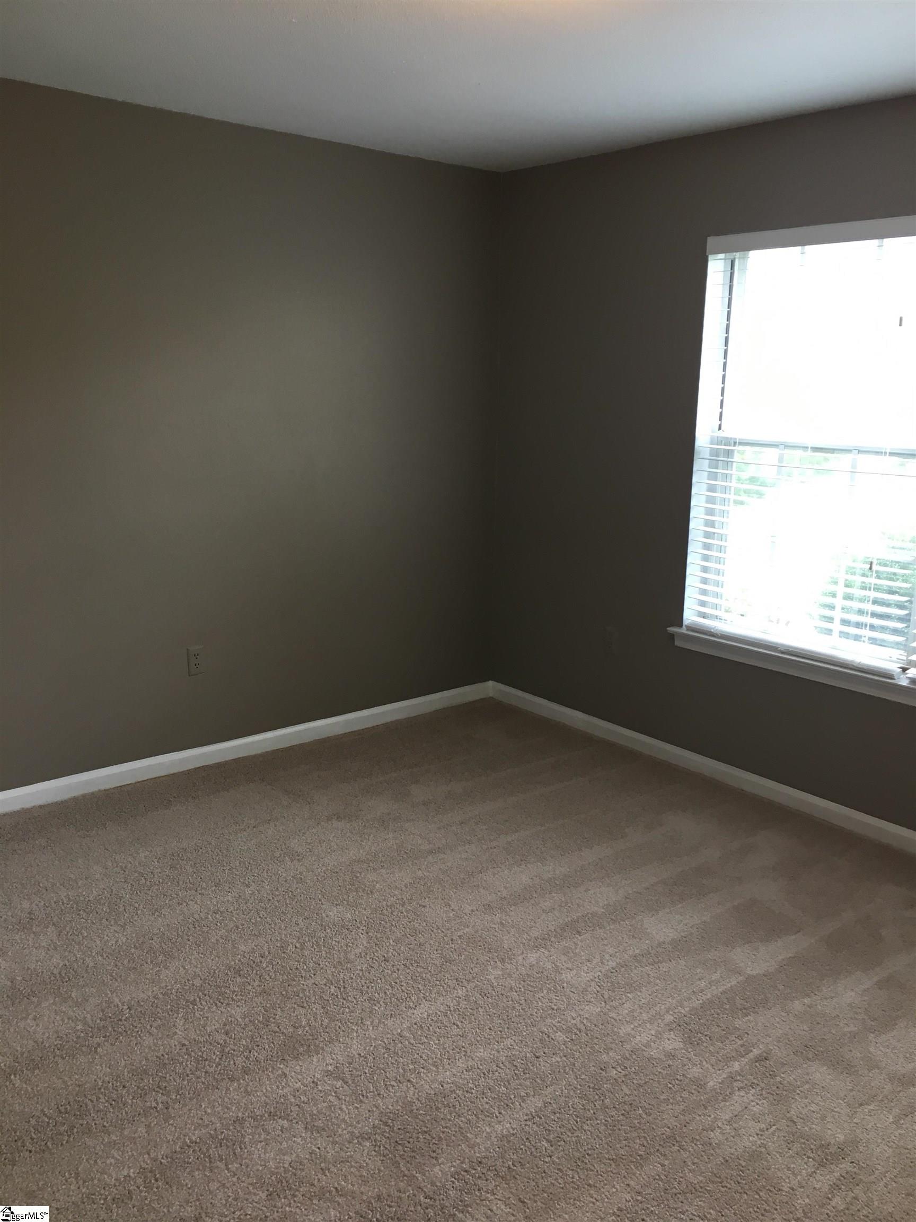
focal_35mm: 29
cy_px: 611
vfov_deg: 61.7
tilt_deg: -10.8
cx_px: 458
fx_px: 1023
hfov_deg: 48.2
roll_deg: -2.5
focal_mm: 4.15
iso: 50
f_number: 2.2
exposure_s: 1/30
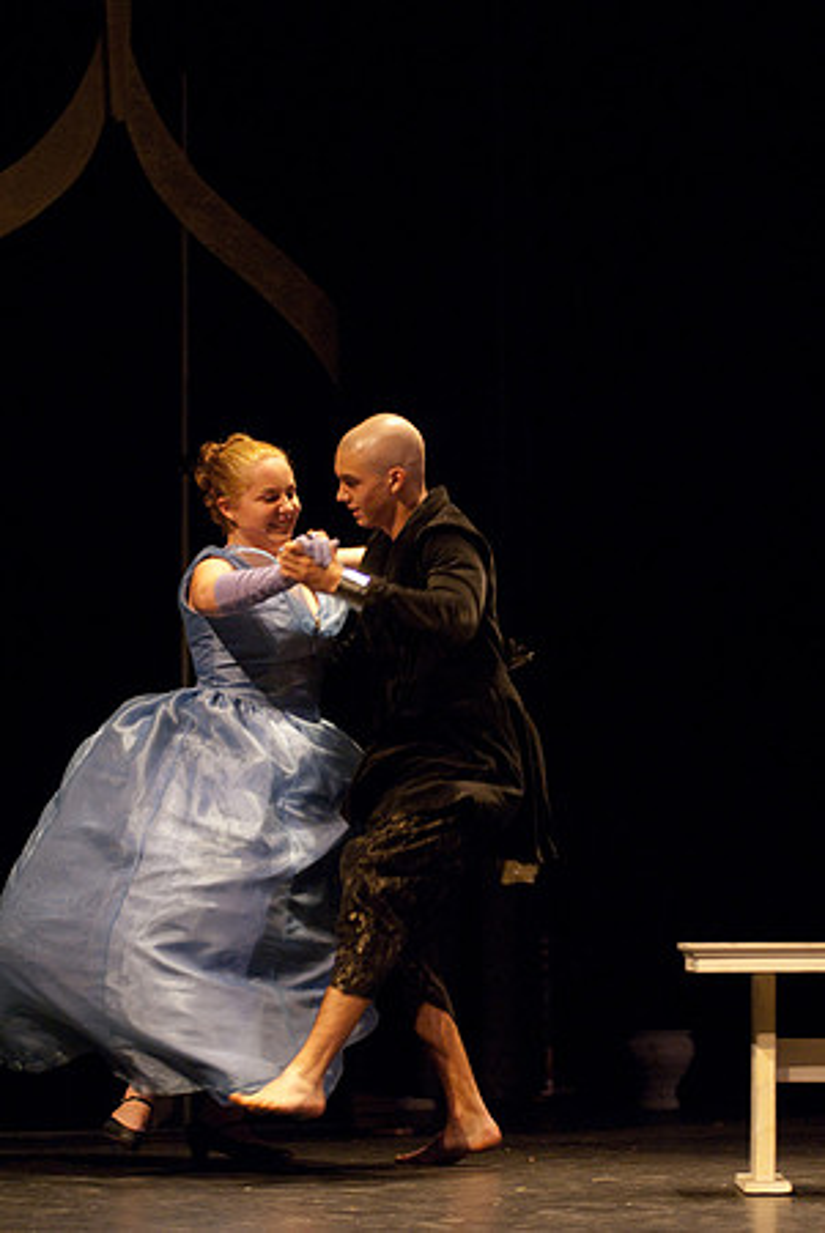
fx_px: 4424
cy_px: 616
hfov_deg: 10.7
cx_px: 412
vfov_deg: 15.9
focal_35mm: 129
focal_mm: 86
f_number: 2.8
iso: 1250
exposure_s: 1/160
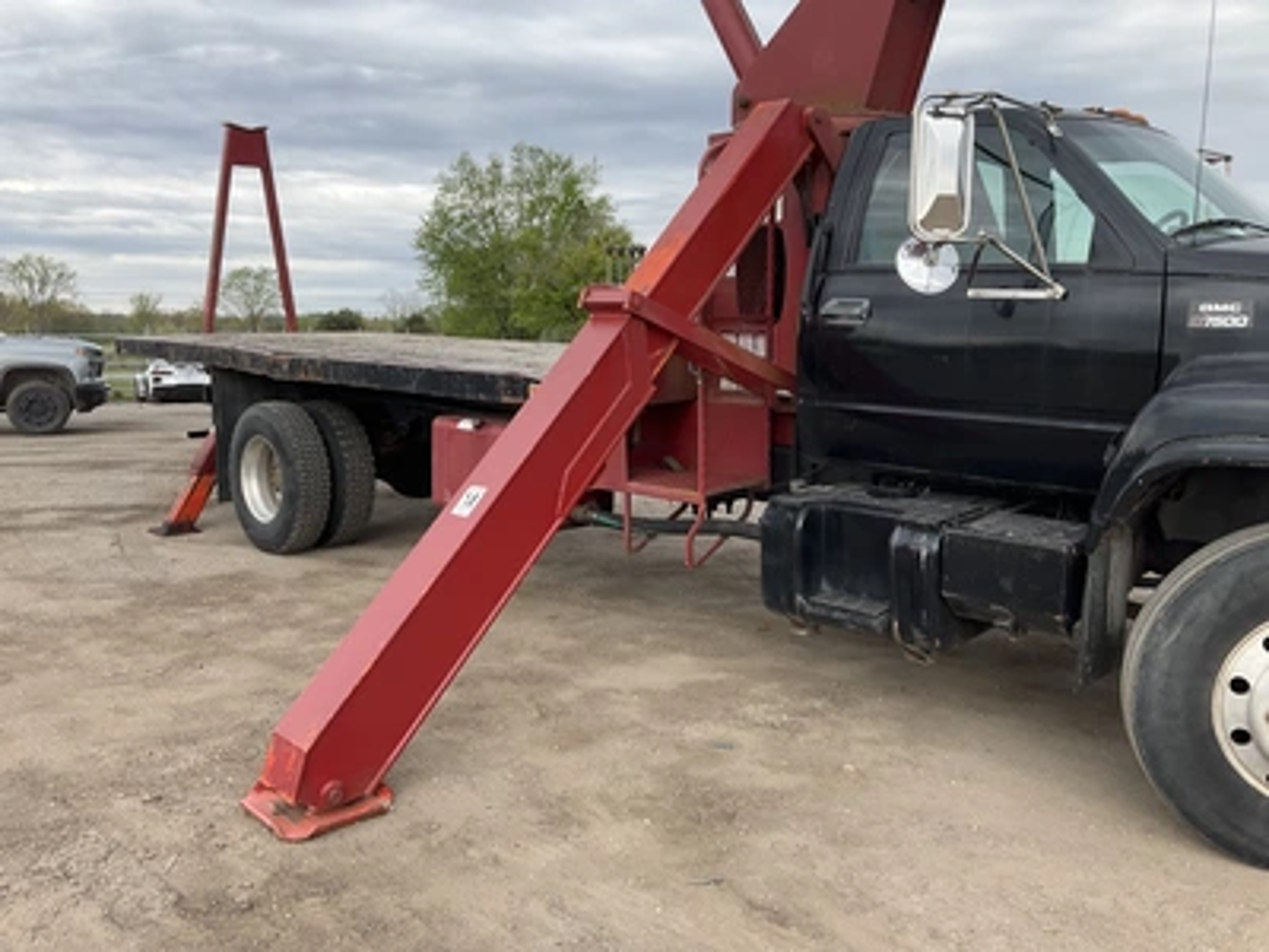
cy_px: 476
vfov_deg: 48.2
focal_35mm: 29
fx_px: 1063
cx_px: 634
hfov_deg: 61.7
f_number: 1.8
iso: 25
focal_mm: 3
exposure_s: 1/519
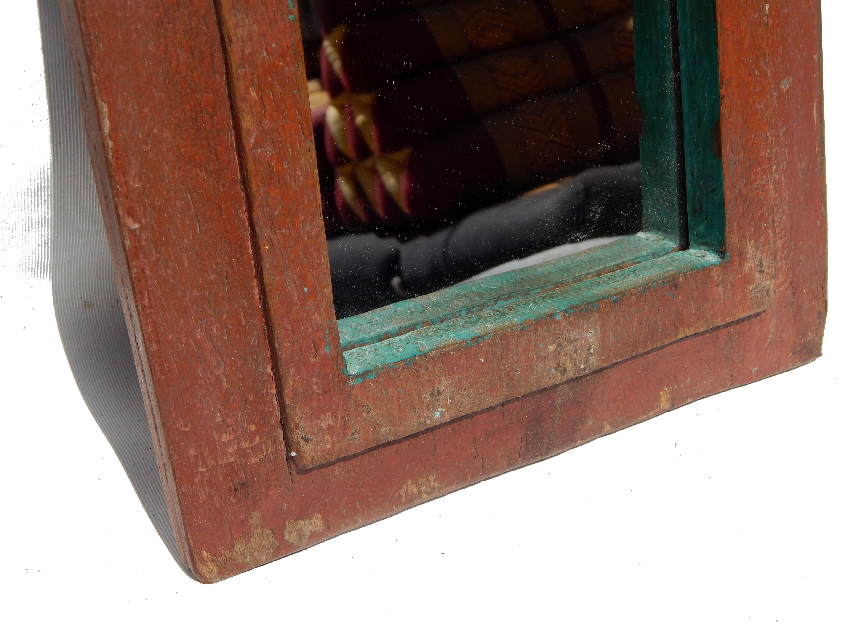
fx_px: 1507
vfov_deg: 24.0
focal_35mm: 61
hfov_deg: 31.7
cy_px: 320
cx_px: 428
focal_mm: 10.9
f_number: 7.9
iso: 125
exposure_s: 1/640
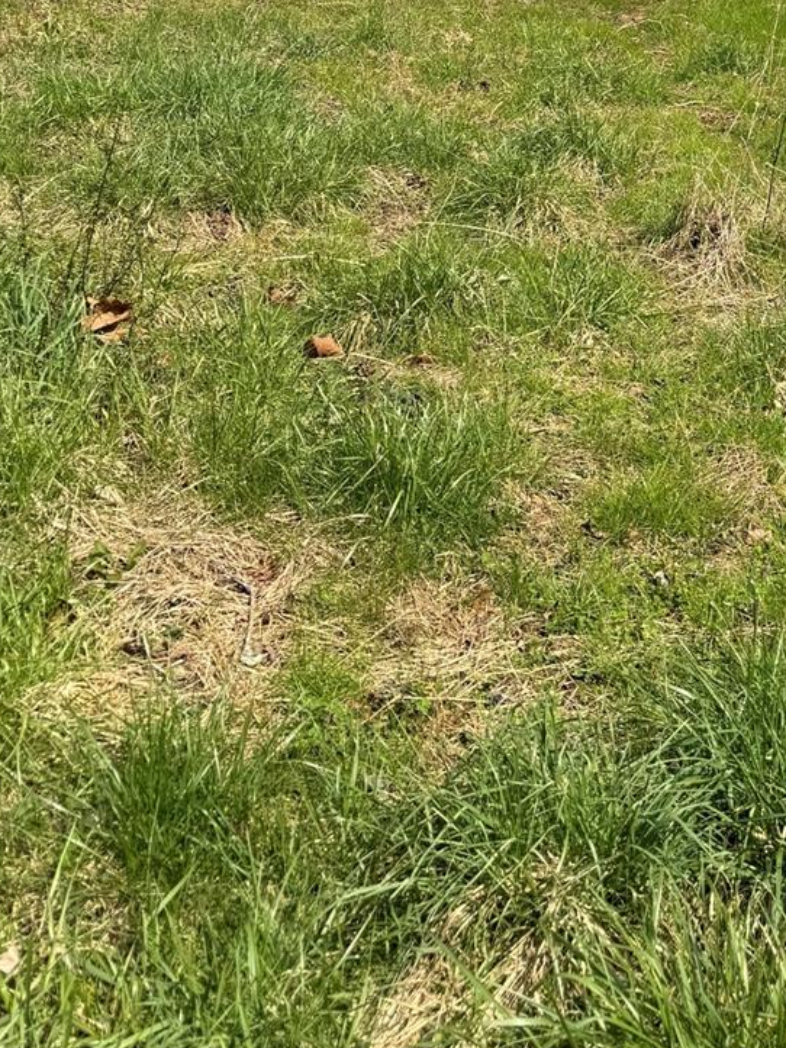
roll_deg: -3.3
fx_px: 1544
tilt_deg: -2.6
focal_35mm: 51
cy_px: -3
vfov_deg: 34.1
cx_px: 698
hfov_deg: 27.6
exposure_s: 1/3413
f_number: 1.78
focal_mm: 6.76
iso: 80
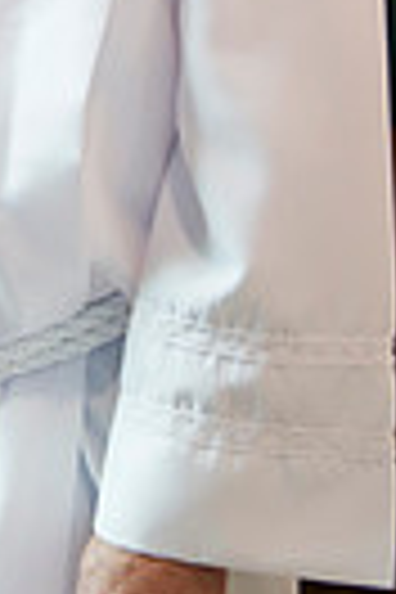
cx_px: -173
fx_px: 2475
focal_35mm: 150
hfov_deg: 8.9
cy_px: -207
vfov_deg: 13.2
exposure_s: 1/60
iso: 2000
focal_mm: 44
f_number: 2.8
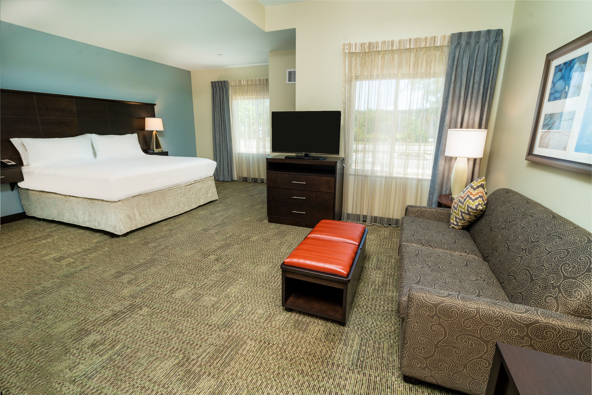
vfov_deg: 73.7
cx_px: 296
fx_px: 263
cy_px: 198
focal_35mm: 16
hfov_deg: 96.7
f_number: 8
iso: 400
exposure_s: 1/5
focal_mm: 16
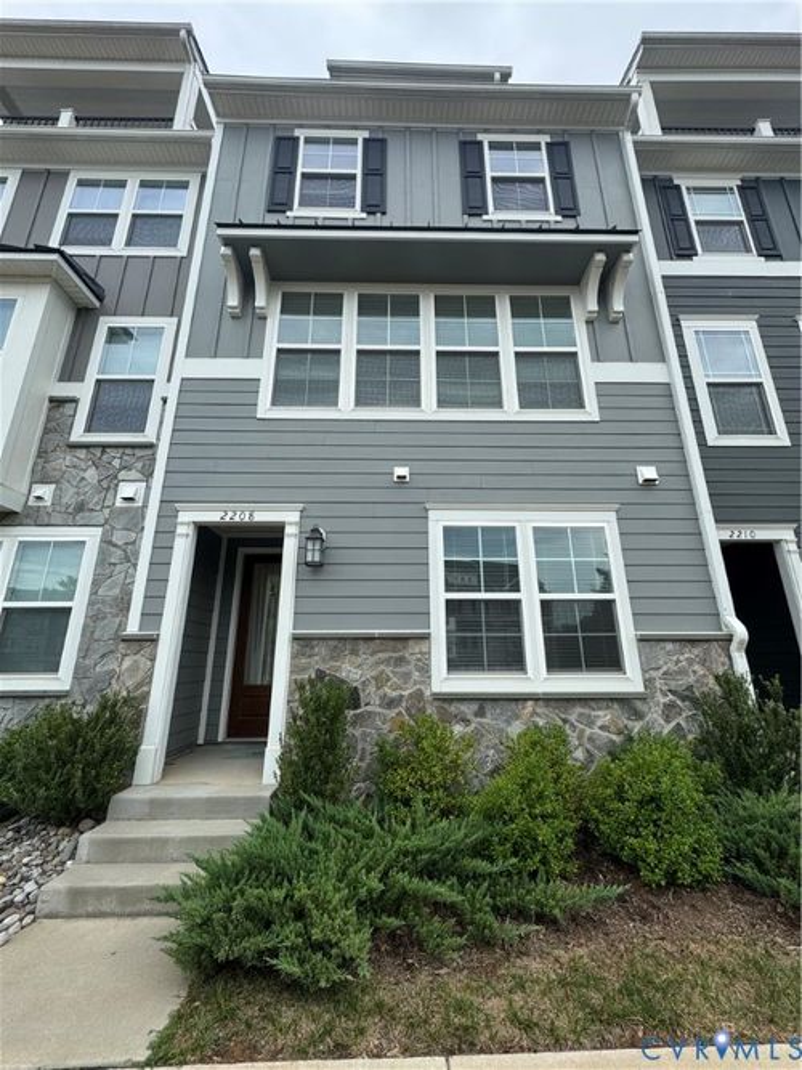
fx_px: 433
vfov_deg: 102.1
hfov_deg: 85.7
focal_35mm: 14
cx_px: 401
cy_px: 535
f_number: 2.2
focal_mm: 2.22
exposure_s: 1/700
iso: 40
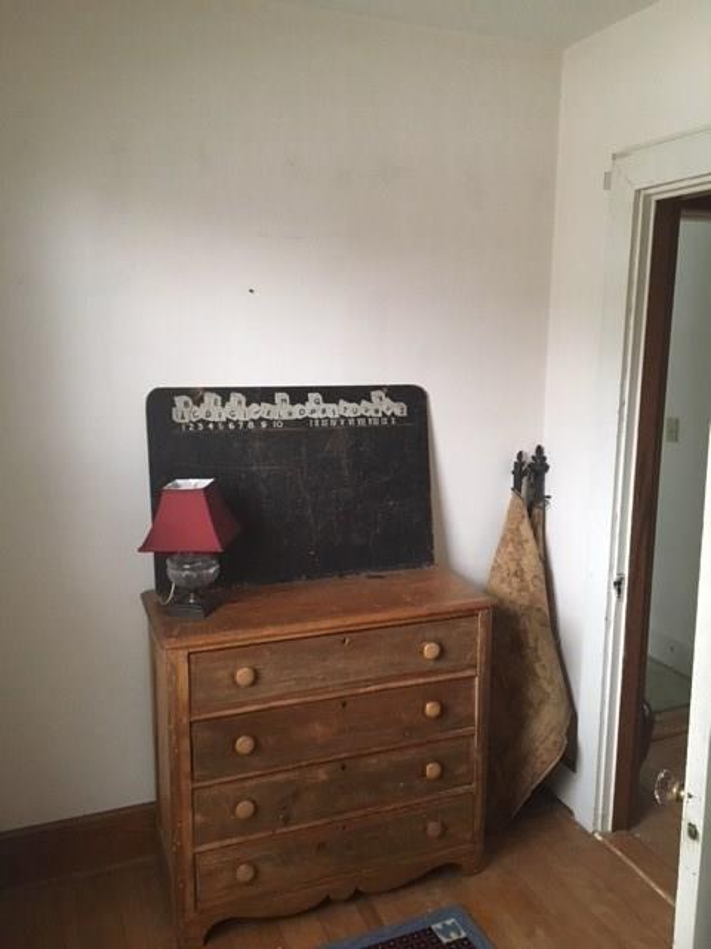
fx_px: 794
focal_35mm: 29
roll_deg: -1.0
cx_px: 356
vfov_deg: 61.7
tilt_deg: -10.6
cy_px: 474
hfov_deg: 48.2
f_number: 2.2
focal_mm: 4.15
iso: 200
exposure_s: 1/30
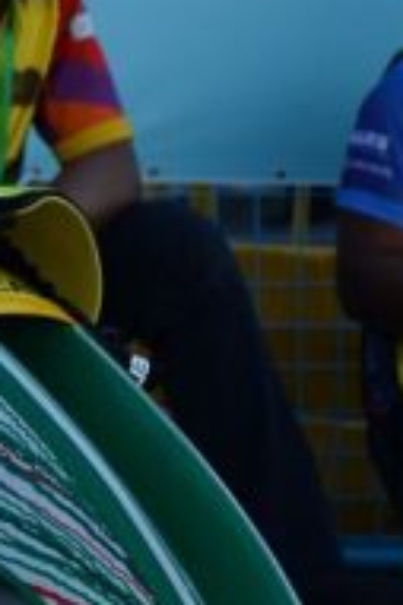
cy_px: 130
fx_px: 2523
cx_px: -360
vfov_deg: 13.6
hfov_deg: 8.7
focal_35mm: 150
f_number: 2.8
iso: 200
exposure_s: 1/5000
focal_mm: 28
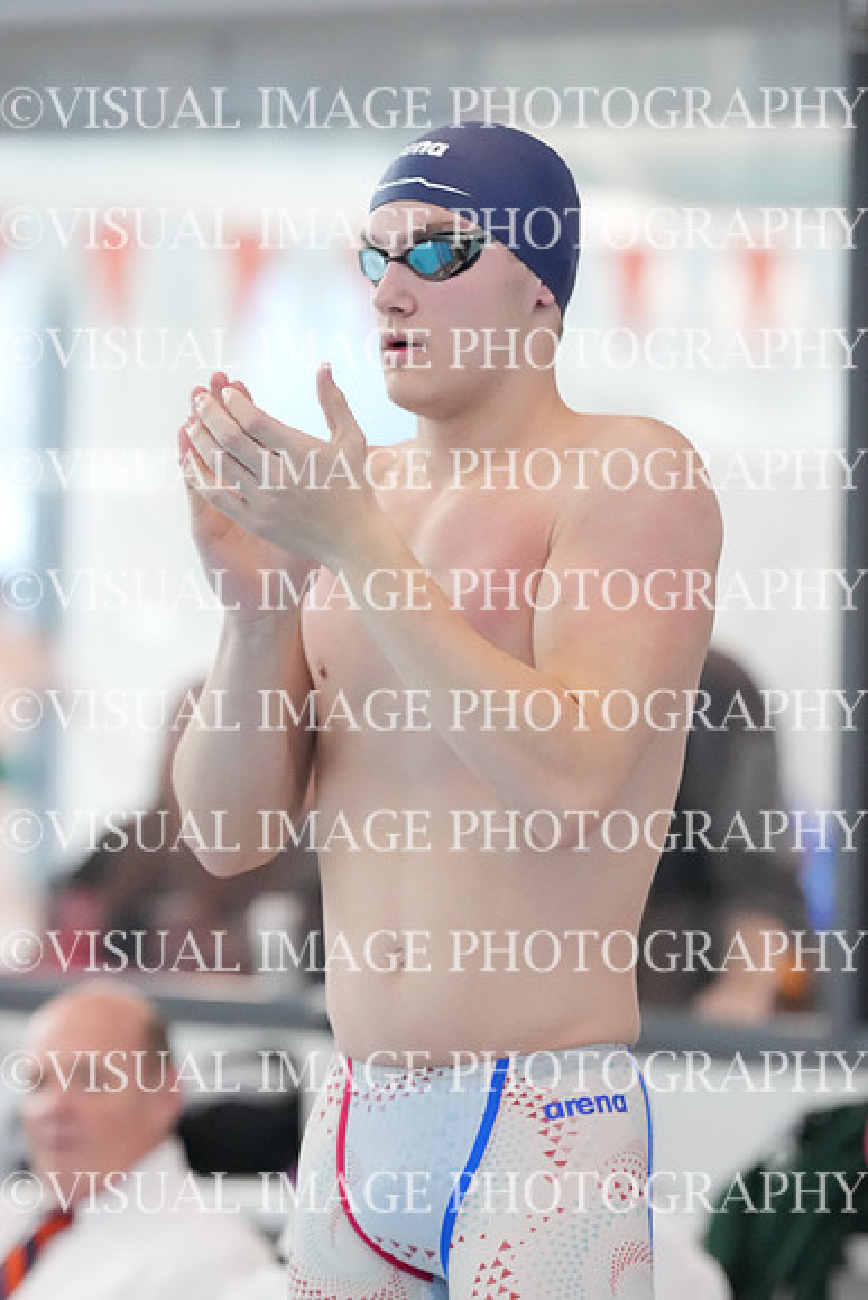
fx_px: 10843
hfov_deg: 4.6
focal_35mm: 300
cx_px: 434
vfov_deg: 6.9
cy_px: 650
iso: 5000
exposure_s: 1/1000
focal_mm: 200
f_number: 4
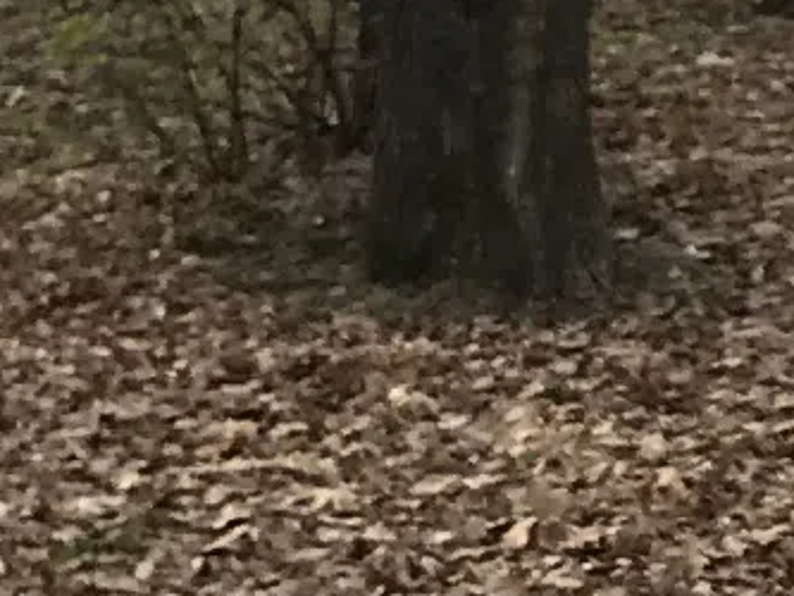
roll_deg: -1.5
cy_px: -465
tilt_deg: +1.8
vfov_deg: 7.2
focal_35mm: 202
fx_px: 4635
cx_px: 2015
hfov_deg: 8.7
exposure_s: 1/380
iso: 20
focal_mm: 3.99
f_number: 1.8
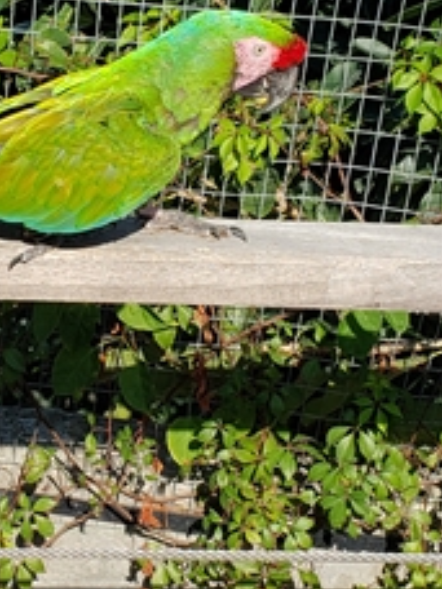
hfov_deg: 34.2
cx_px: 98
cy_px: 191
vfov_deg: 45.0
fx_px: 698
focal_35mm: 41
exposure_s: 1/1216
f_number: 2.4
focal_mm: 4.3
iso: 50
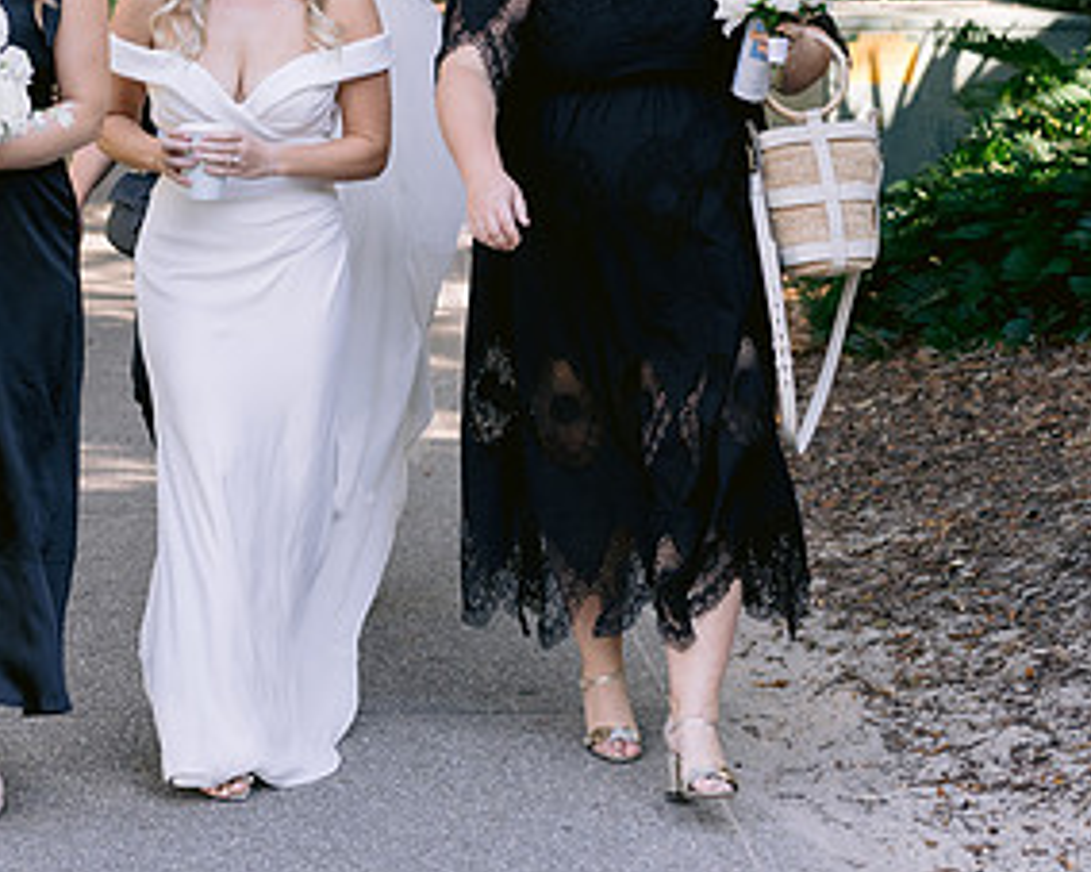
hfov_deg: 19.9
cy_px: 175
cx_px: 342
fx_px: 3099
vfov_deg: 15.9
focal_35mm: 96
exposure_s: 1/640
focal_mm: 50
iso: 400
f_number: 2.8
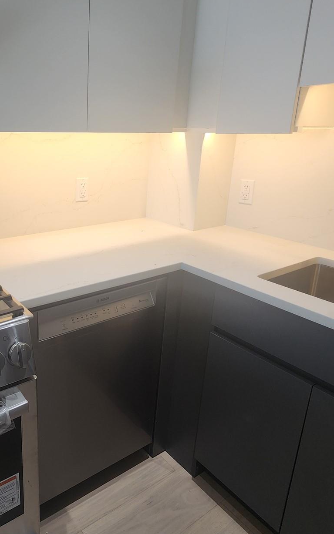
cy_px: 240
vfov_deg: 76.9
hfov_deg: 49.6
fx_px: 335
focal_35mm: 23
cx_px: 62
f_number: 2.2
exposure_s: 1/120
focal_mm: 2.2
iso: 100
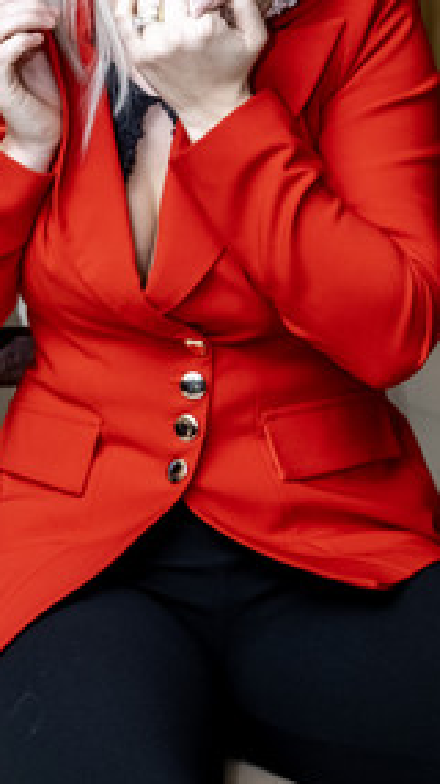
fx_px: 2347
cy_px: 44
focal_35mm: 113
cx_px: 183
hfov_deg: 10.7
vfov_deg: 18.6
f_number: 2.8
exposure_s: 1/125
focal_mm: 32.1
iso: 1250
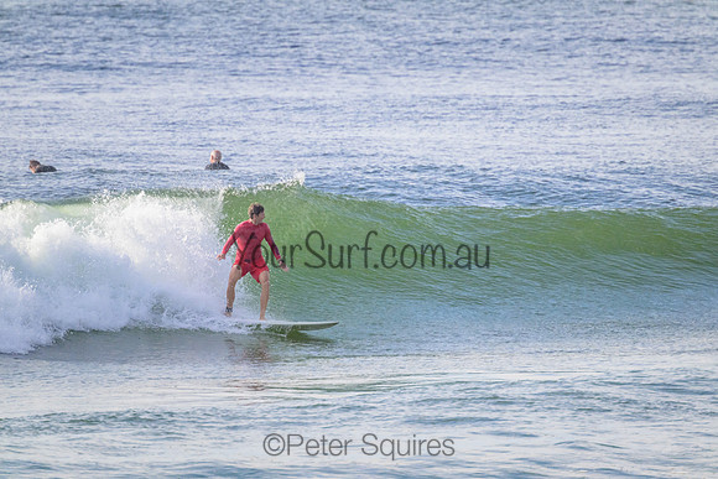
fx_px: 15959
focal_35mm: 800
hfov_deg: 2.6
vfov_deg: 1.7
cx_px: 359
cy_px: 240
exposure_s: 1/2000
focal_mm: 800
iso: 1600
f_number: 11
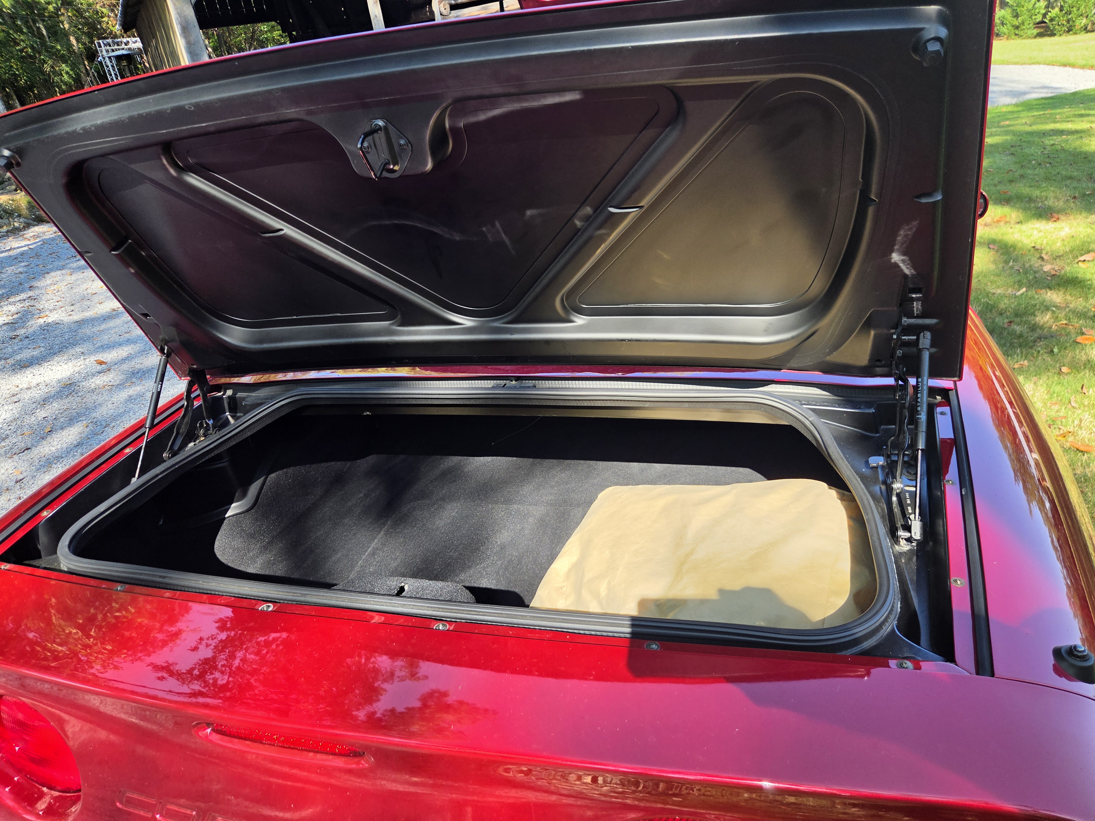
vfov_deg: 58.9
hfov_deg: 73.9
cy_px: 410
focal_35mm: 23
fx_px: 728
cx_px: 548
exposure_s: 1/1668
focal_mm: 5.4
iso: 80
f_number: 1.8
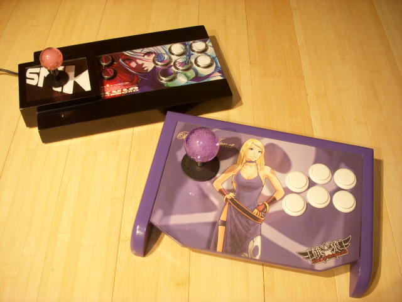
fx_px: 441
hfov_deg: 49.0
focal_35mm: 38
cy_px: 151
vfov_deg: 37.7
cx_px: 201
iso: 200
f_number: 3.3
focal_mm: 6.3
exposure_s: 1/13
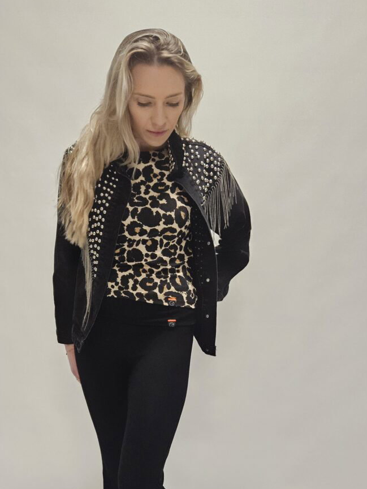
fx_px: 551
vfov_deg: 46.4
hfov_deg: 36.8
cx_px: 171
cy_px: 358
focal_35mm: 39
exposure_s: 1/100
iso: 800
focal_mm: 5.4
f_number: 1.8
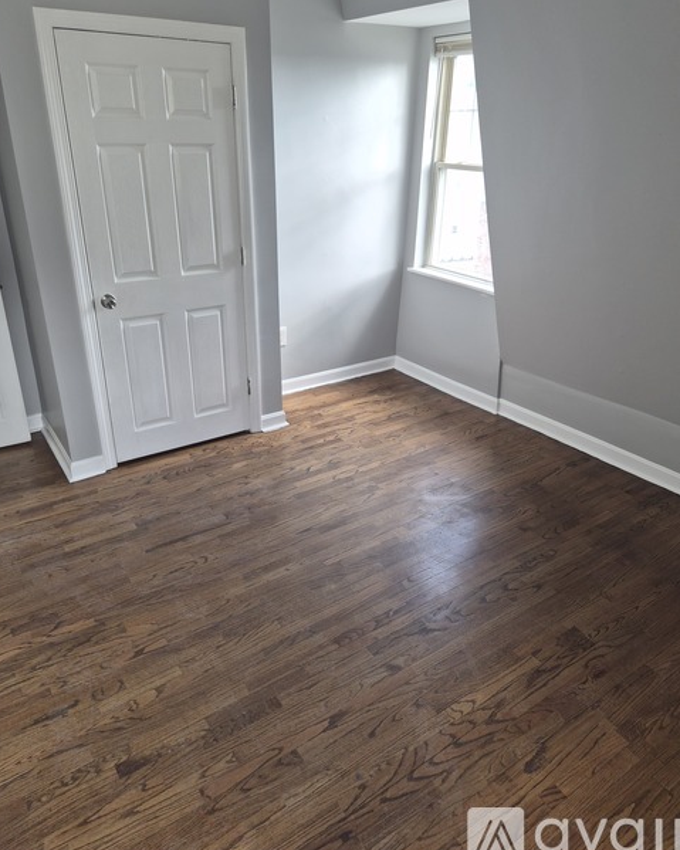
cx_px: 342
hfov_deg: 56.8
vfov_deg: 68.0
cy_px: 391
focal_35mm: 25
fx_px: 629
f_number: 1.8
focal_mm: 5.4
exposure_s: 1/60
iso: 50
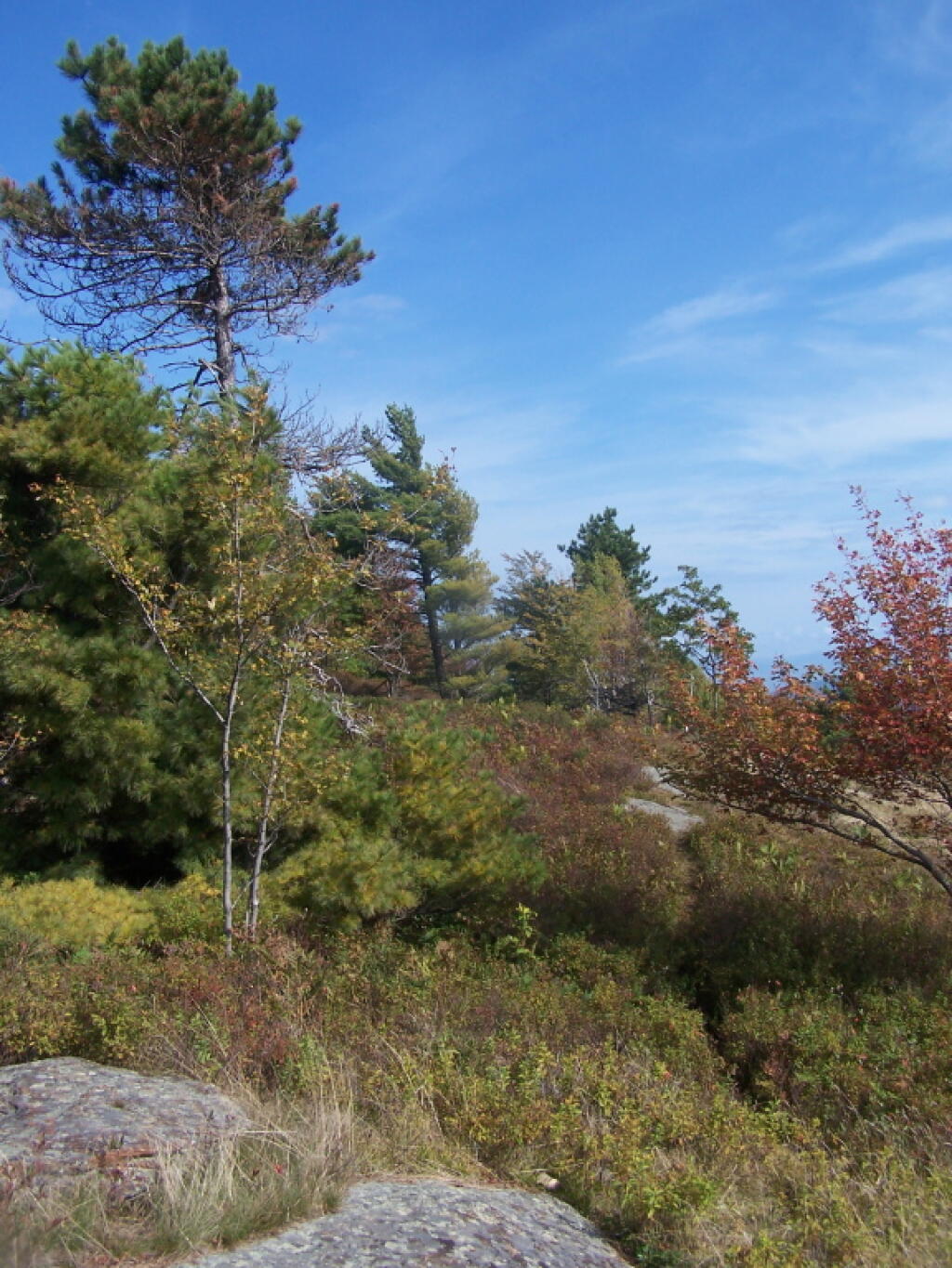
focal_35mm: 38
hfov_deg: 37.7
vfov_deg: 49.0
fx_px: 1393
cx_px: 476
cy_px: 634
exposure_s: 1/800
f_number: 4
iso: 80
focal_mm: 6.3
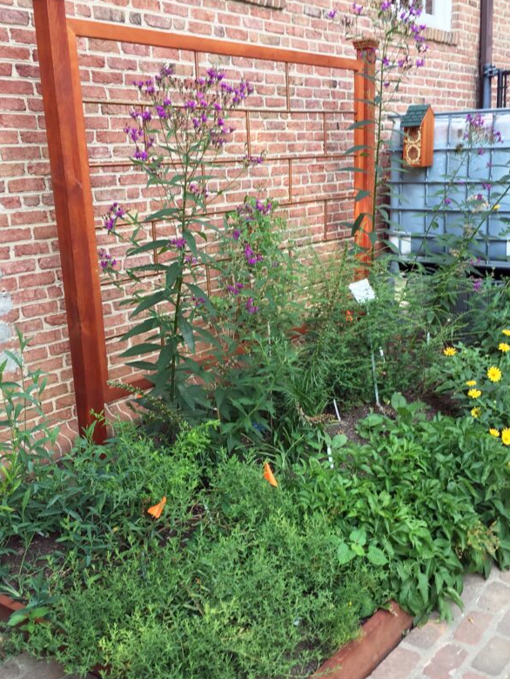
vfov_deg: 48.9
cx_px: 259
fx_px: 746
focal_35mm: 38
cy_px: 365
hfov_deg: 37.7
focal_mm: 4.15
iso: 25
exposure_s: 1/126
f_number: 2.2
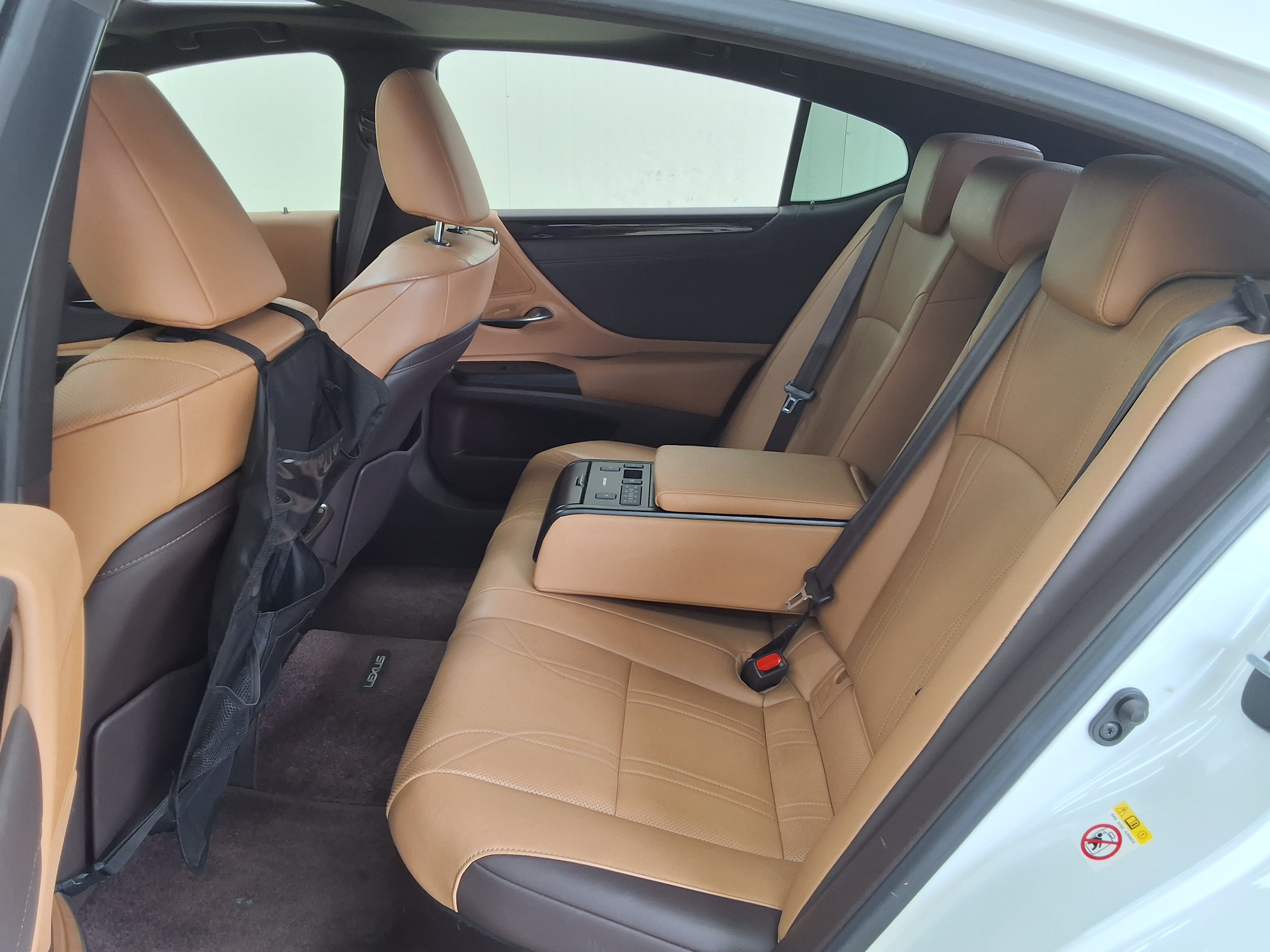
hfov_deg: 63.4
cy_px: 476
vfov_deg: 49.7
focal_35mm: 28
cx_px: 635
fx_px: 1027
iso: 50
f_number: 1.9
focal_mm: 2.91
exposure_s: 1/60
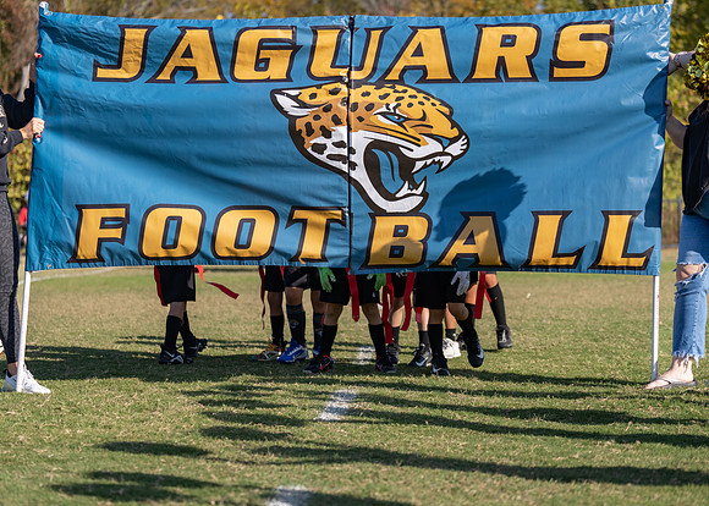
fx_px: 1688
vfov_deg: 17.0
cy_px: 257
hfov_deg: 23.7
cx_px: 361
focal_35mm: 84
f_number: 2.8
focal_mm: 70
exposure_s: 1/2000
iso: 100
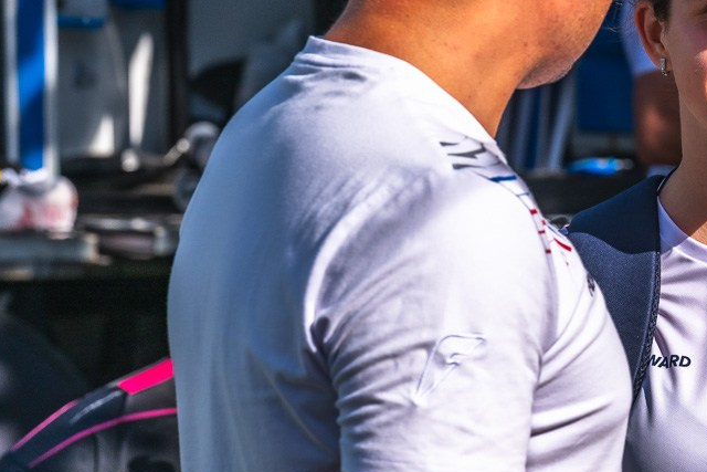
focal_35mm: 260
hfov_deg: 7.9
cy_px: 162
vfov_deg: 5.3
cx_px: 669
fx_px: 5107
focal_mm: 130
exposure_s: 1/1250
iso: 320
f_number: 9
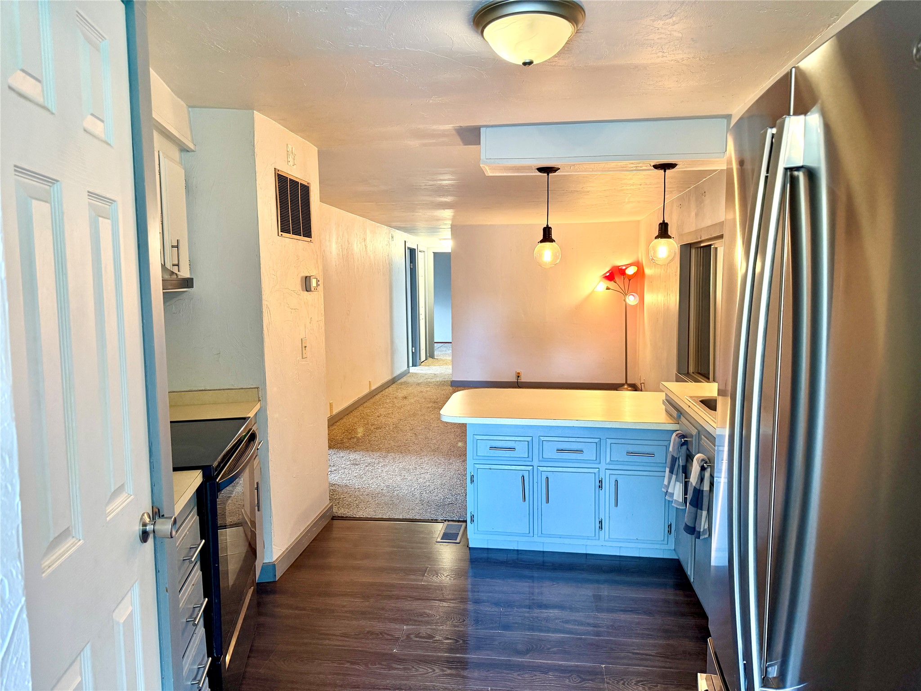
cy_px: 346
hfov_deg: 71.6
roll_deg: +0.5
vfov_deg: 56.8
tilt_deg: -3.7
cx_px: 460
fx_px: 639
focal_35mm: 24
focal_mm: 6.76
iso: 250
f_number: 1.78
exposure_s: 1/60
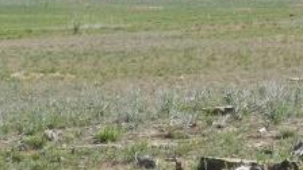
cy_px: -38
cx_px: 11
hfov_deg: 4.8
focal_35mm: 453
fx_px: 3640
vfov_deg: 2.7
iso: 80
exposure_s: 1/640
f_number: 5.9
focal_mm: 24.5
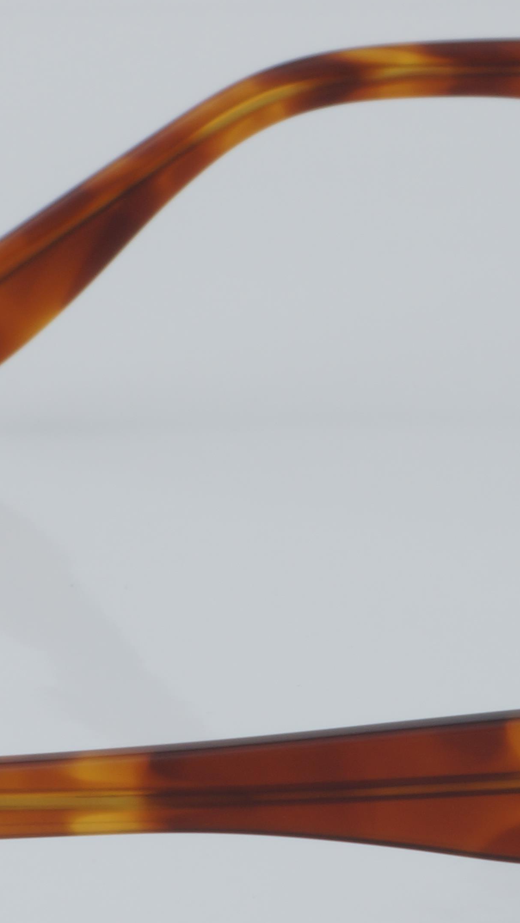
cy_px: 677
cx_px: 539
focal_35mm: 197
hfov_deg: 6.1
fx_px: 4838
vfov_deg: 10.9
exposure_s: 1/4
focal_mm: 45
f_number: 32
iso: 100
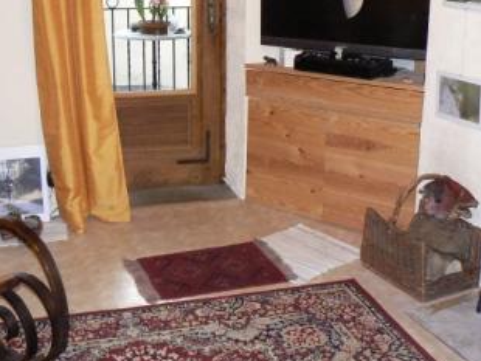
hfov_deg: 36.8
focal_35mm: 52
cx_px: 236
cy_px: 110
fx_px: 723
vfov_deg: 27.8
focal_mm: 6
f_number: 2.8
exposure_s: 1/20
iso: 400
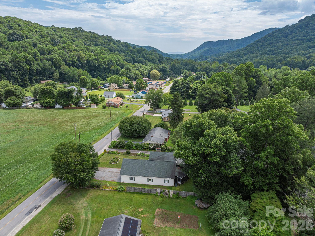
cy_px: 118
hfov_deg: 71.6
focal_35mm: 24
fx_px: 218
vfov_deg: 56.8
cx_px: 158
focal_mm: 12.29
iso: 200
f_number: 2.8
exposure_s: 1/3200
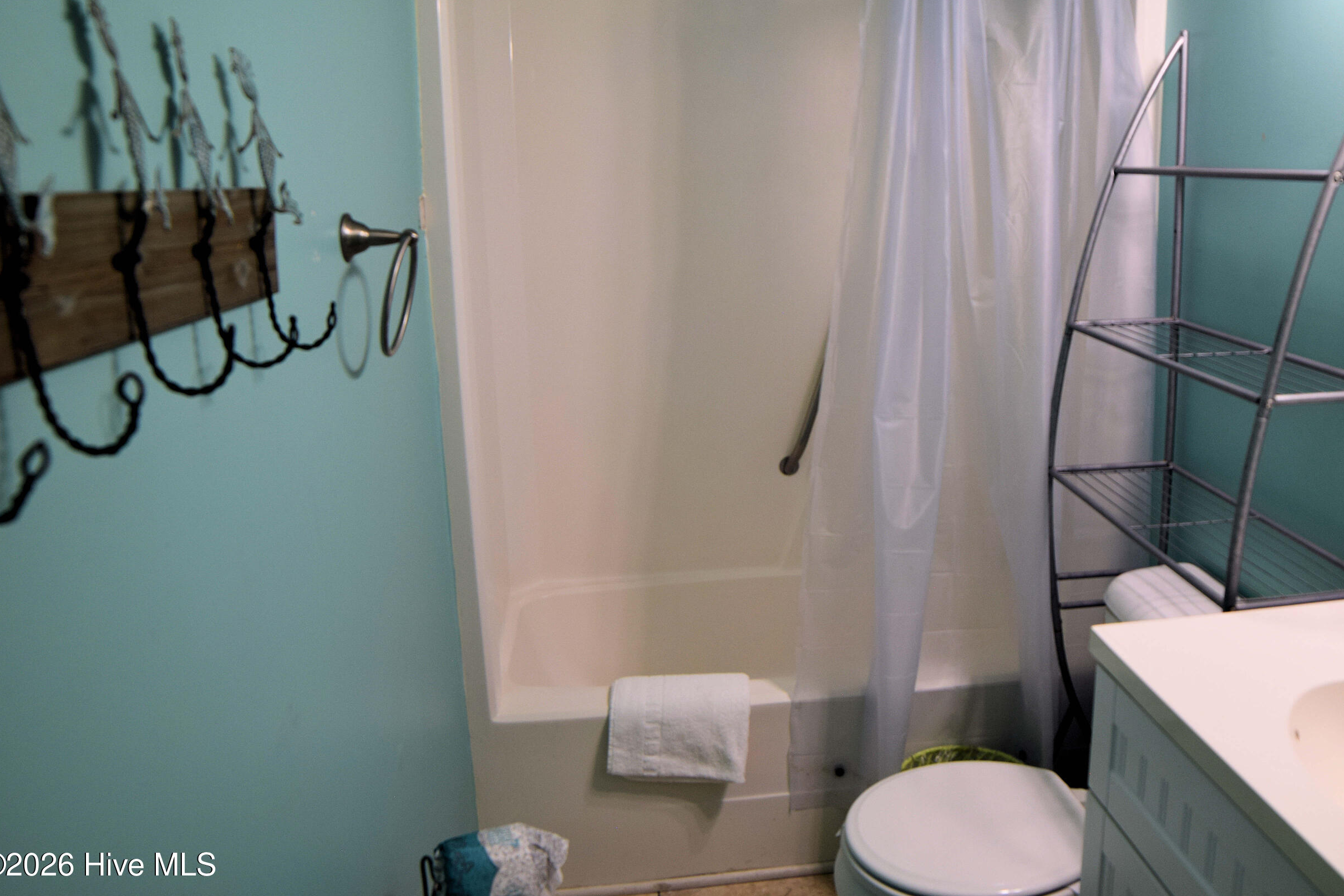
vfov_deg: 49.3
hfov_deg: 68.7
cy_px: 361
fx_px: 971
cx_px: 812
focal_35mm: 26
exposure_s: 1/80
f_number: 4.5
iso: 400
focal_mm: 14
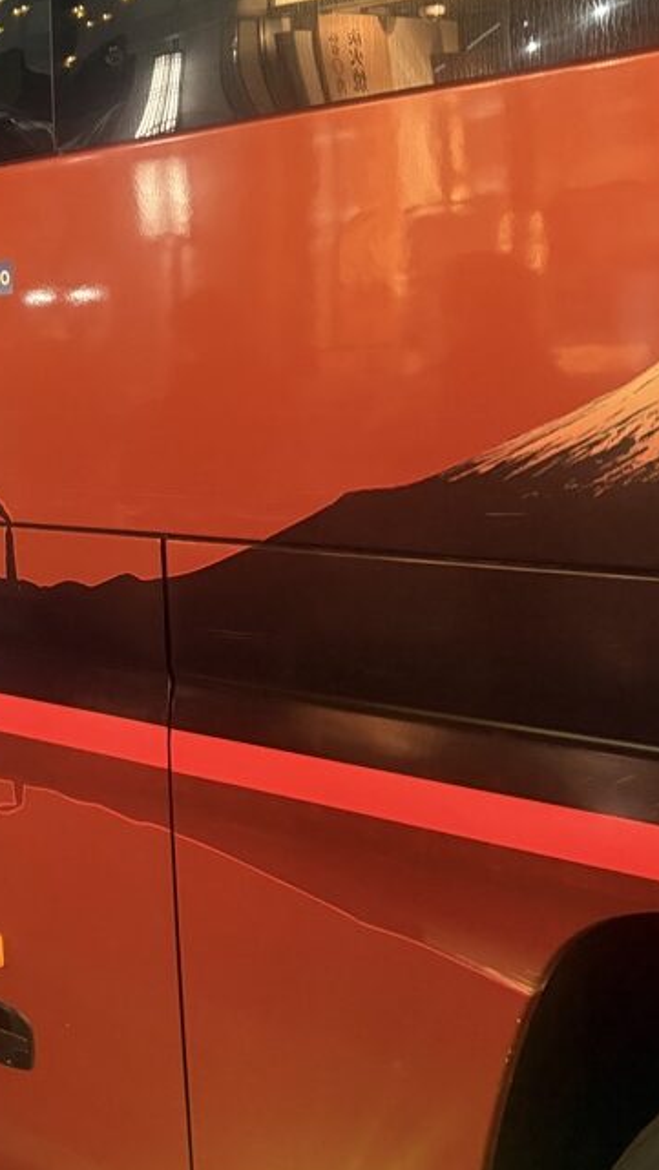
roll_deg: +2.0
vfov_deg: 39.0
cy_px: 469
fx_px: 1645
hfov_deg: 21.6
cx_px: -51
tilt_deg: -4.5
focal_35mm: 53
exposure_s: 1/25
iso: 500
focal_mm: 5.96
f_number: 1.6
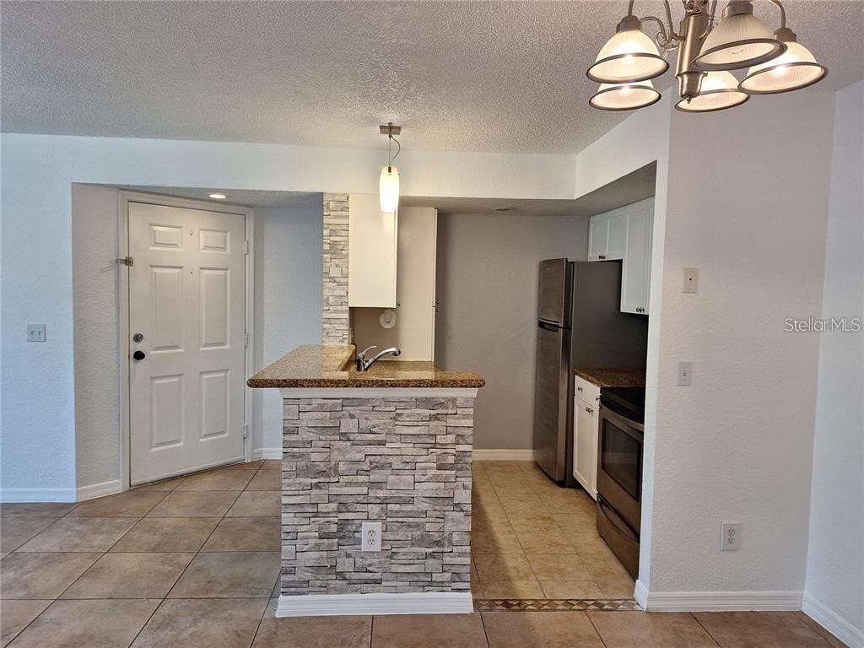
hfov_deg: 73.9
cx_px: 432
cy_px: 324
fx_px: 574
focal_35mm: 23
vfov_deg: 58.9
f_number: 1.8
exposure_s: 1/40
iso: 100
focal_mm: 5.54
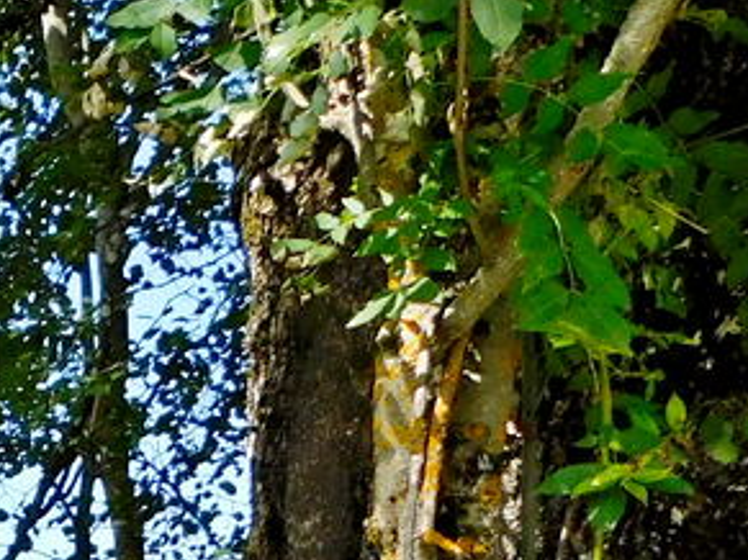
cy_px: 961
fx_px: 2052
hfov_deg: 17.2
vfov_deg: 14.0
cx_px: -568
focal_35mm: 95
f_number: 3
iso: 125
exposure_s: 1/640
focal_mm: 4
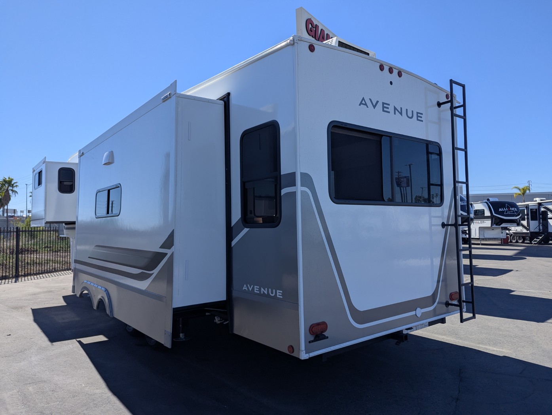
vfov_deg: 56.9
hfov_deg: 71.5
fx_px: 383
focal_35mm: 24
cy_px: 208
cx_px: 276
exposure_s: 1/2137
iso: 46
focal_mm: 6.81
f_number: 1.85
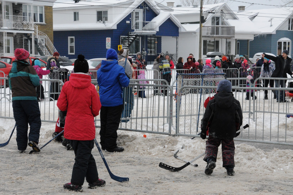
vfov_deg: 14.7
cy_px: 98
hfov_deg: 21.9
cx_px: 146
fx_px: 756
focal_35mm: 93
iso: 2000
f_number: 13
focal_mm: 62
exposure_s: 1/640
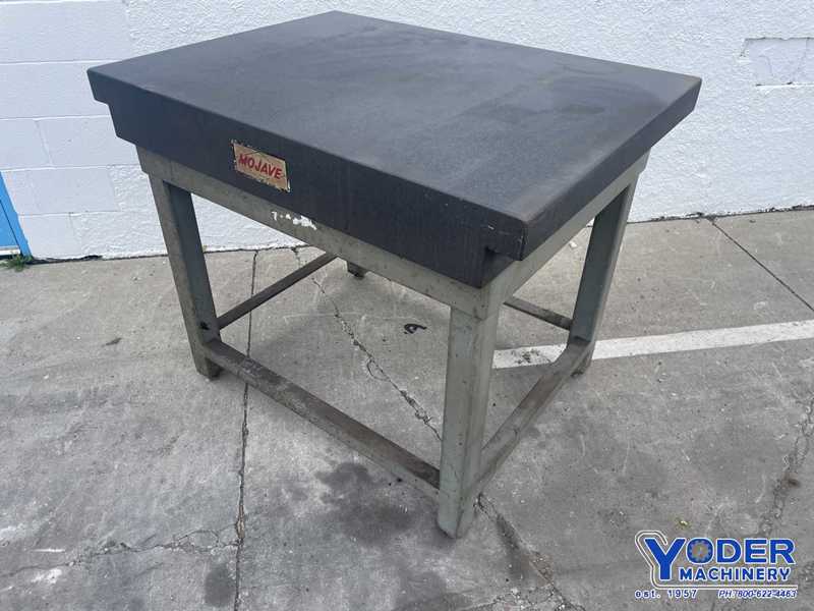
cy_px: 306
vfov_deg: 53.1
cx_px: 407
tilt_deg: -35.7
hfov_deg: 67.3
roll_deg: +0.9
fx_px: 611
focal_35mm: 26
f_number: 1.6
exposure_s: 1/779
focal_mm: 4.2
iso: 32
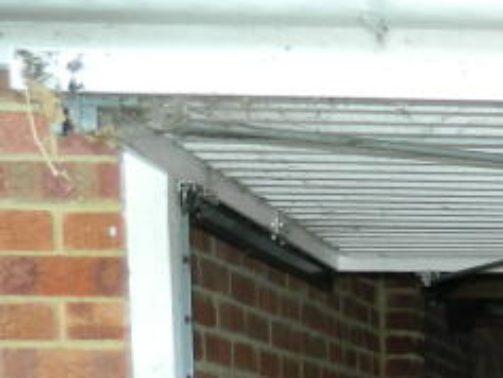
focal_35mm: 108
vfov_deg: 12.7
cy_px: 648
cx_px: 747
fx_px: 1570
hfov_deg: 16.6
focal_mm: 4.5
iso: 100
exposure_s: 1/30
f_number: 3.1
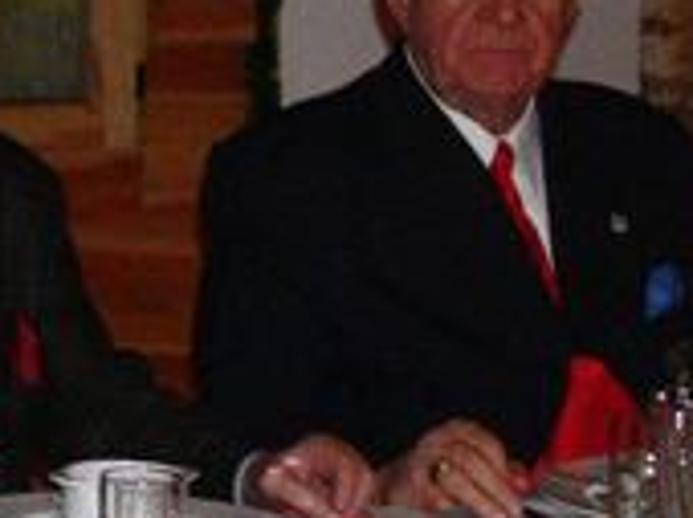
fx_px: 3299
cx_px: -897
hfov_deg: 10.5
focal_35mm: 165
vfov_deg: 8.9
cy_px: 33
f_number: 2.8
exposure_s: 1/30
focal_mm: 7.4
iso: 100
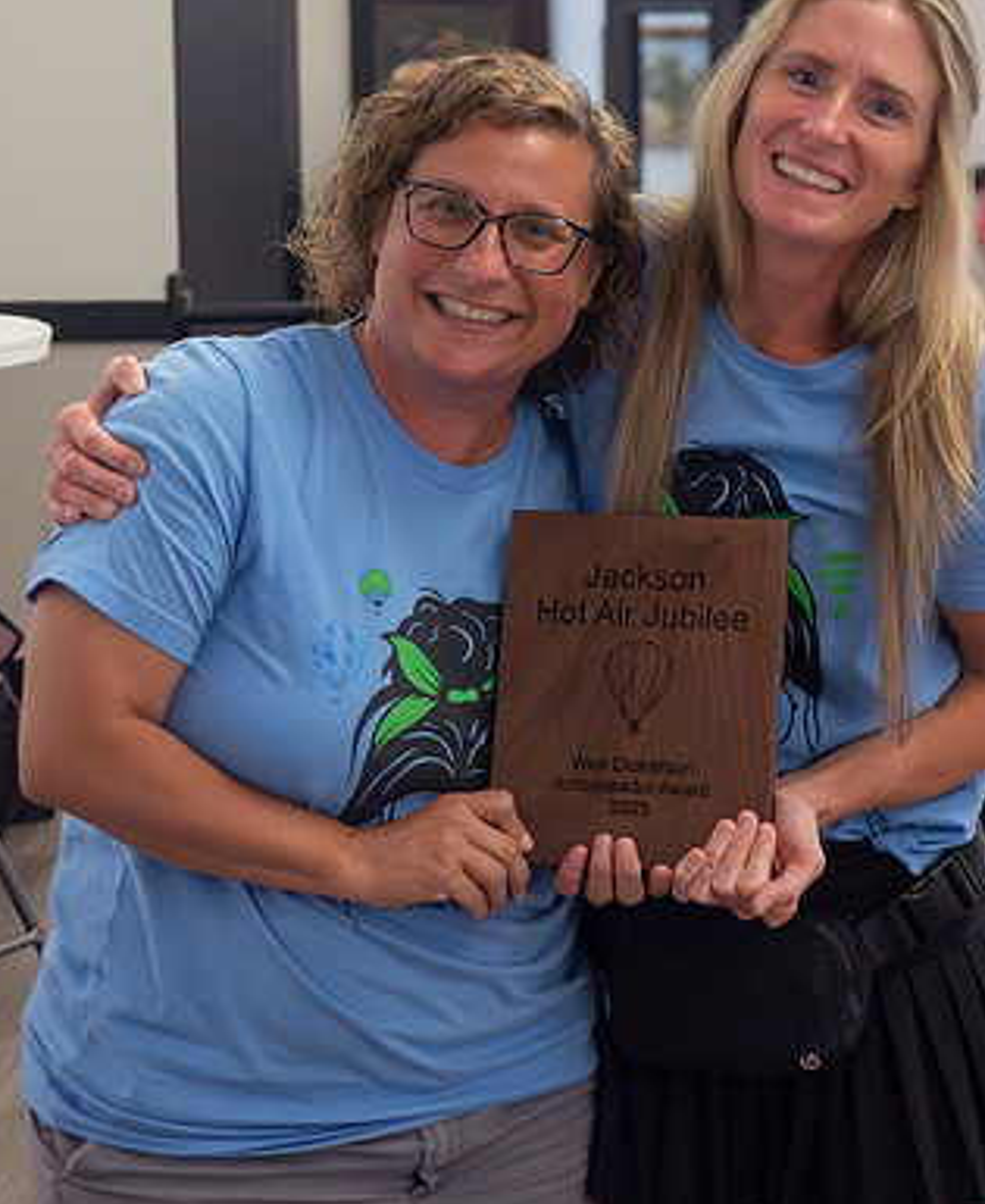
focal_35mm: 111
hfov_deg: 14.1
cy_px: 318
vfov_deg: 17.1
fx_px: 3990
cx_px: 602
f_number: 2.8
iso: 6400
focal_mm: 27
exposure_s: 1/200
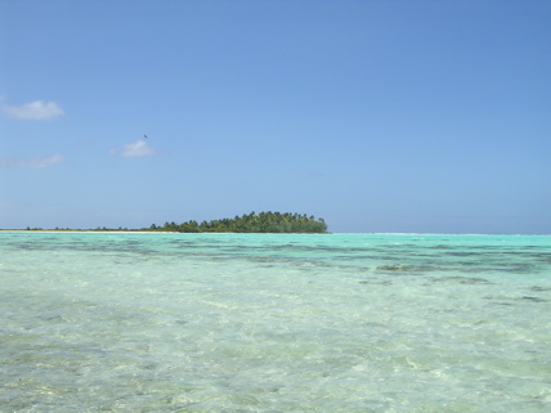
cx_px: 276
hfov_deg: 41.2
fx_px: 732
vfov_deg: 31.5
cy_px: 206
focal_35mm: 46
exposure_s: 1/320
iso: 100
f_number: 6.1
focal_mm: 7.1
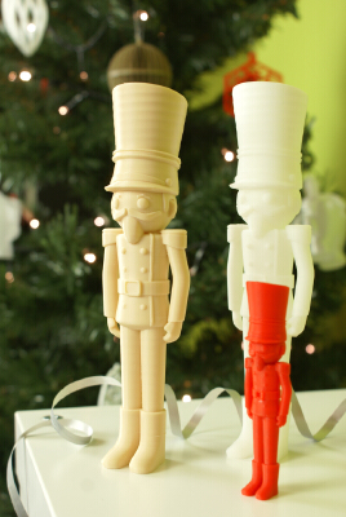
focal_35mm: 52
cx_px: 173
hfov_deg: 25.8
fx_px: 754
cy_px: 258
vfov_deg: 37.8
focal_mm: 35
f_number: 5.6
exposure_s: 1/13
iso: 100
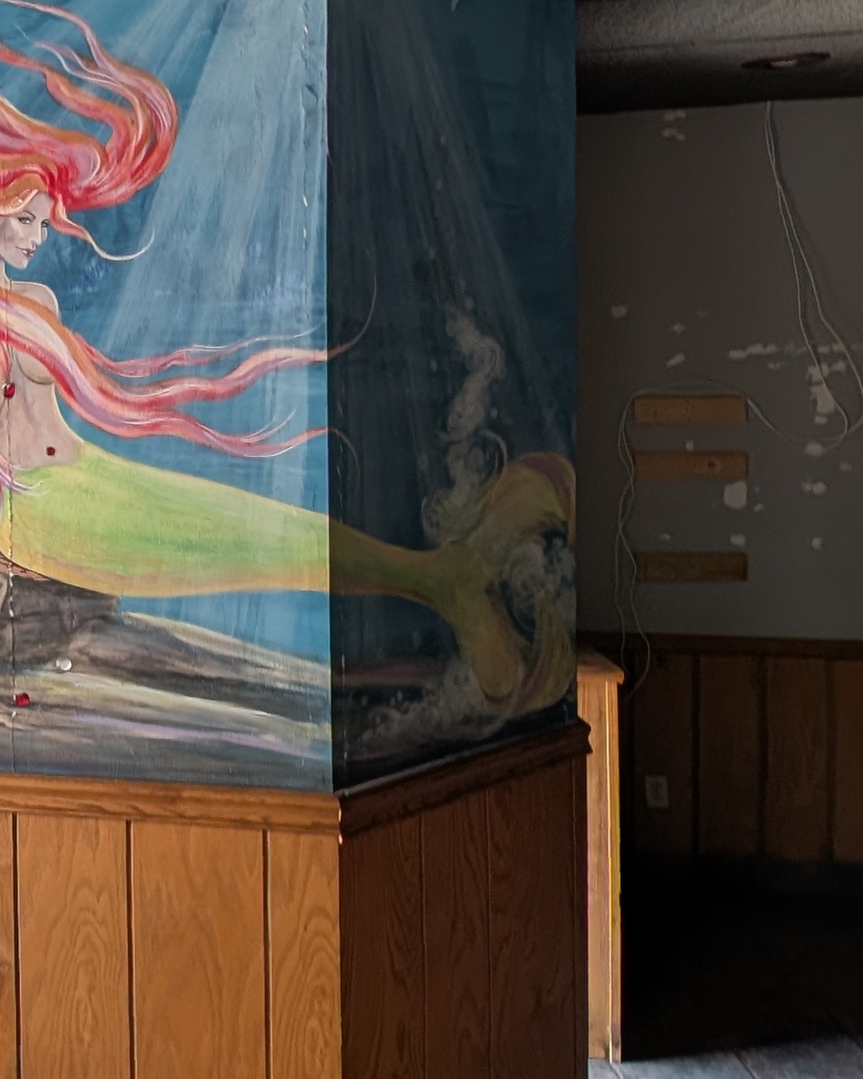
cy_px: 387
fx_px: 1181
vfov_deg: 48.5
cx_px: -128
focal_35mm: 37
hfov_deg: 33.8
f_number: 1.95
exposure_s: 1/197
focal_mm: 2.23
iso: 71
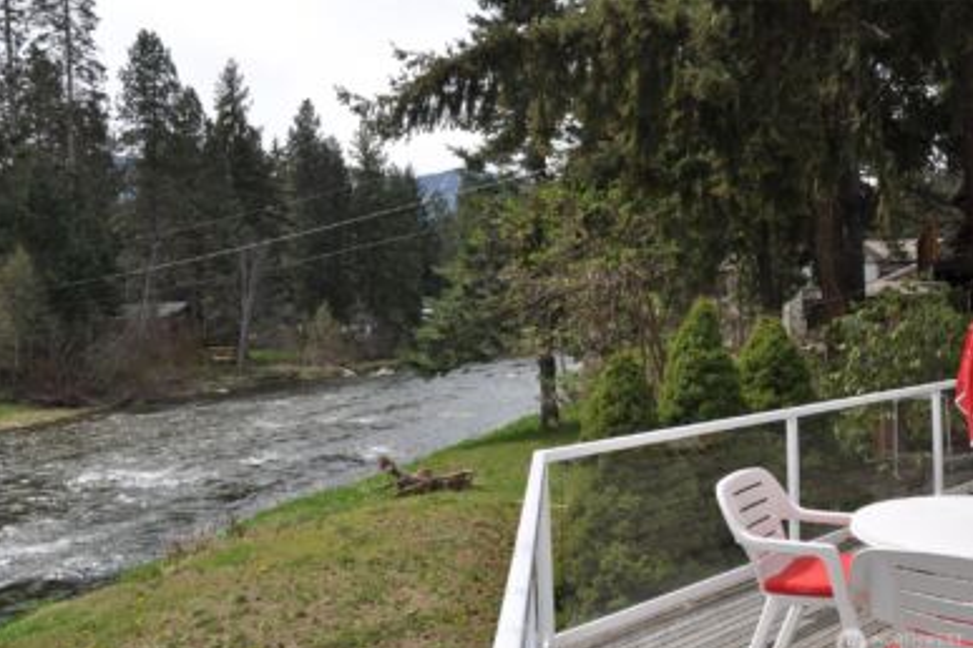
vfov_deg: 42.3
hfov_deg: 60.3
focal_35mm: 31
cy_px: 332
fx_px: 838
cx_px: 478
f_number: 11
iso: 200
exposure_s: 1/200
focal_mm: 20
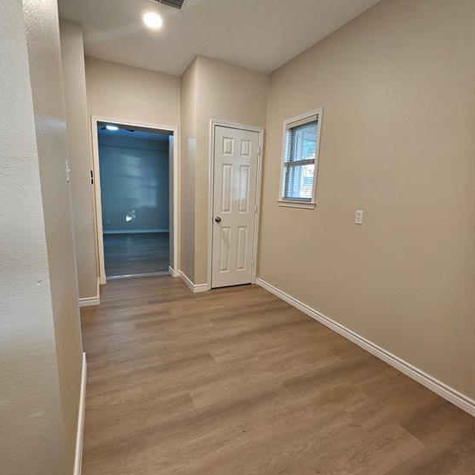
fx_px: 248
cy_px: 246
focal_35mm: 16
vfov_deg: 87.4
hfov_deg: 87.4
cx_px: 231
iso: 320
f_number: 2.2
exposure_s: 1/40
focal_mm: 2.2
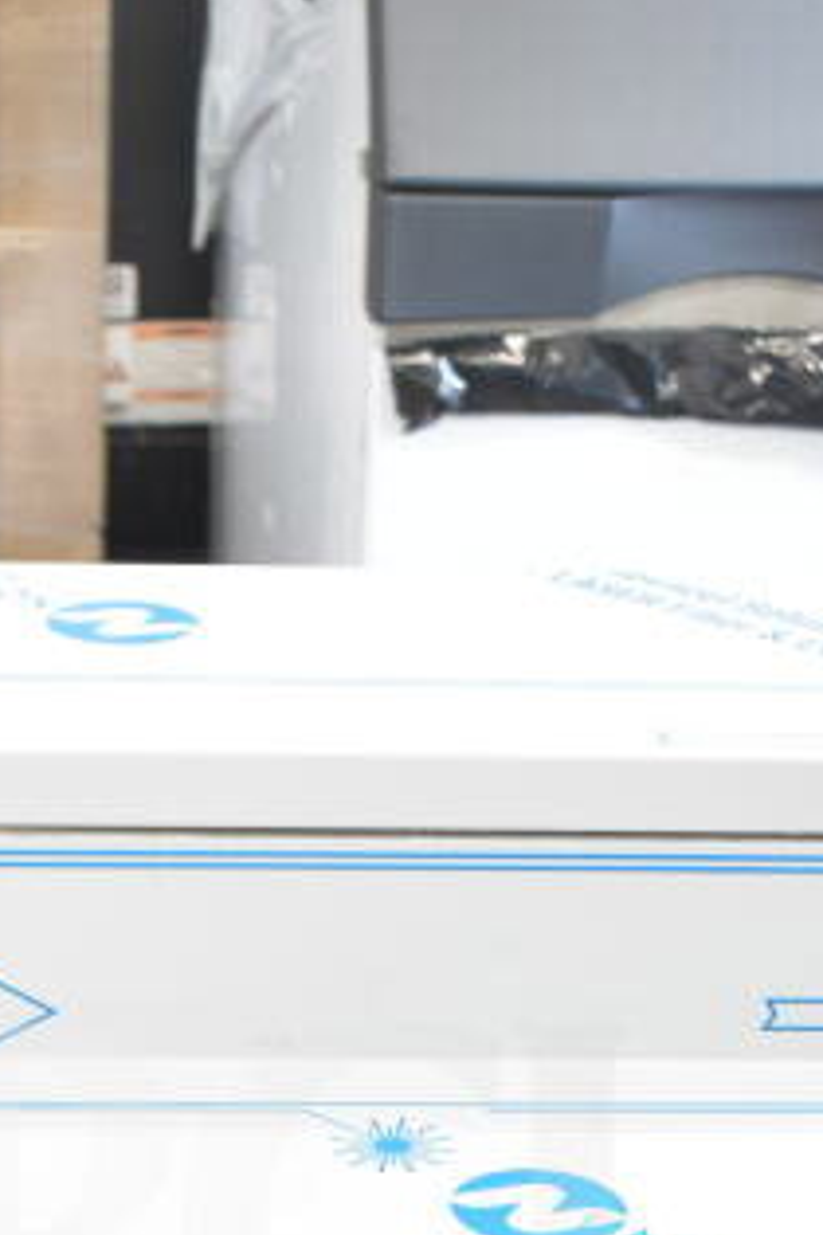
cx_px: 274
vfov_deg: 22.2
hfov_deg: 15.7
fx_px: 2983
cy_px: 1333
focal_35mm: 87
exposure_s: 1/40
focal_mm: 20
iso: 1600
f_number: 3.5
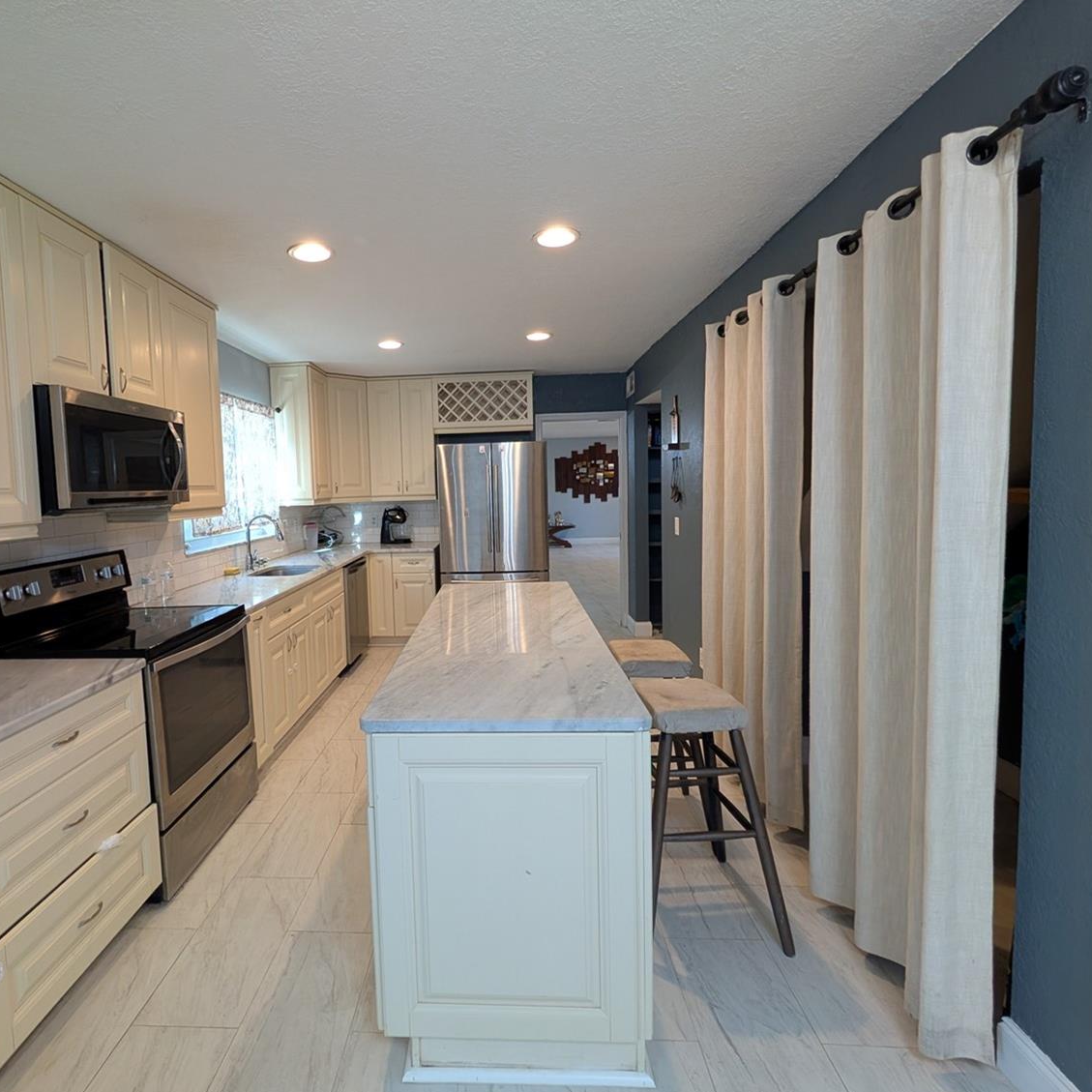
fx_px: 535
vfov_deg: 91.1
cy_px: 518
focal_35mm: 15
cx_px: 467
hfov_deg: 90.5
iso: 77
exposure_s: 1/60
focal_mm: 2.02
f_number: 1.7
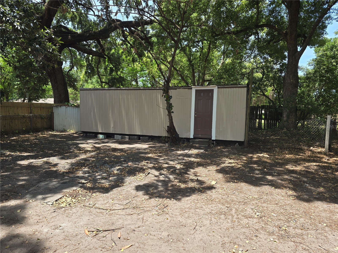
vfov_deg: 58.9
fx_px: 225
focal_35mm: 23
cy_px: 126
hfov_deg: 73.9
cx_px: 169
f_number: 1.7
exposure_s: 1/180
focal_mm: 6.3
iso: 12
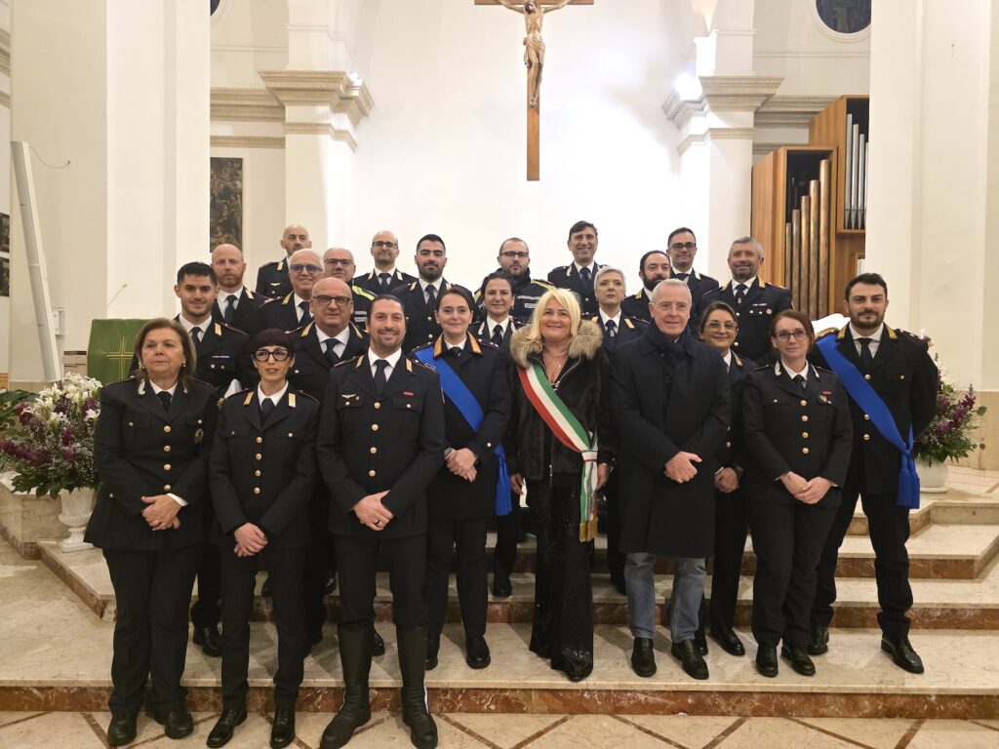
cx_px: 500
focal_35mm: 23
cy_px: 374
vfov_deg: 58.9
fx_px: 664
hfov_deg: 73.9
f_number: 1.7
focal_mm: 6.3
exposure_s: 1/100
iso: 800
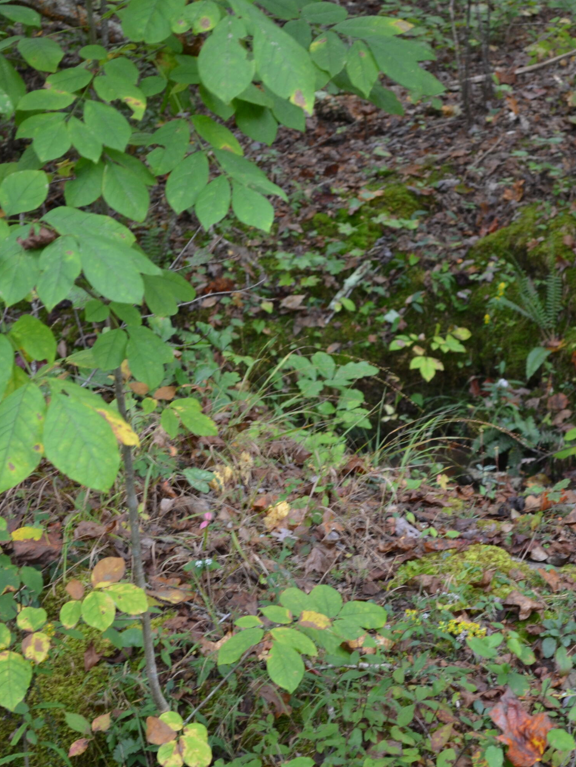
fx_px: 2656
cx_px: 396
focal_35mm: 120
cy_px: 382
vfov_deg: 16.5
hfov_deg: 12.4
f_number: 5.6
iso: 400
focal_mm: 55
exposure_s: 1/40
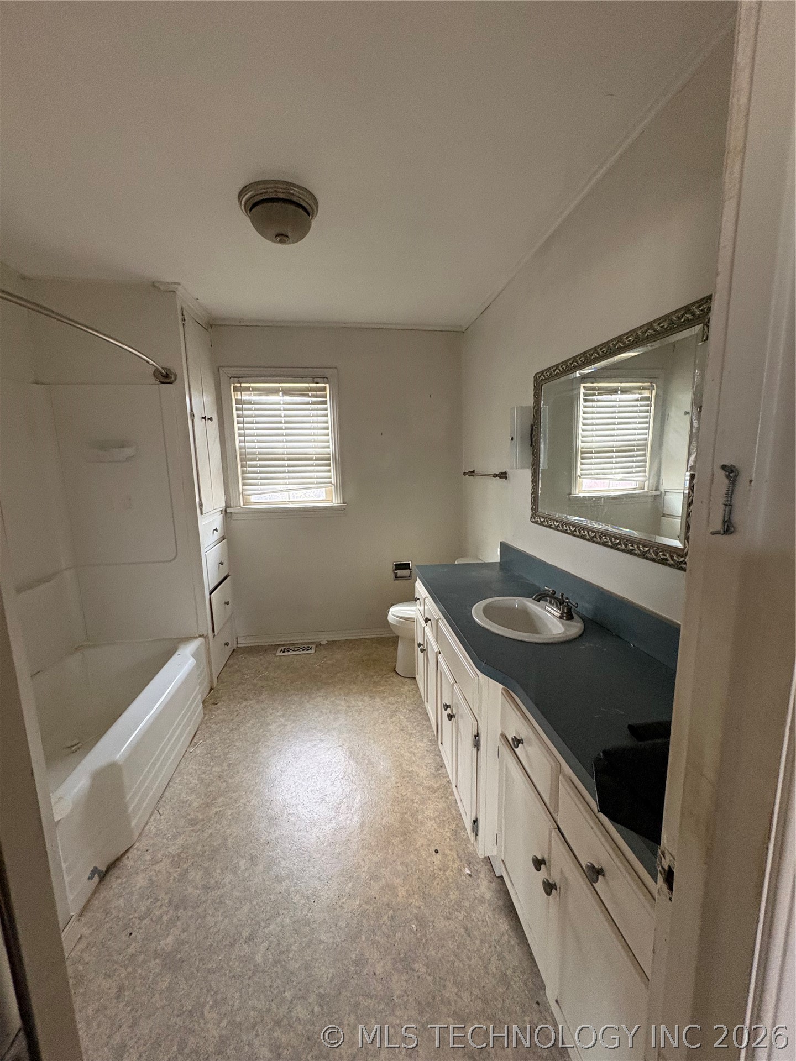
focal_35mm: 14
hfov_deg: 85.7
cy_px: 530
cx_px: 398
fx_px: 429
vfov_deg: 102.1
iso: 500
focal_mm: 2.22
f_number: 2.2
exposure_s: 1/60
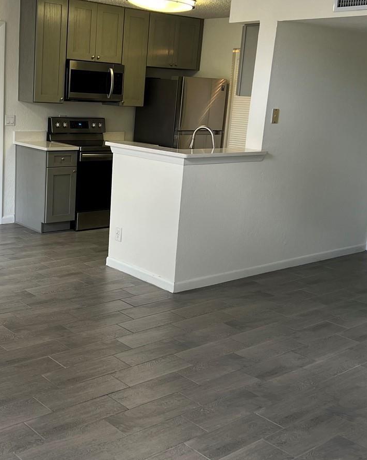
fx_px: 625
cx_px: 107
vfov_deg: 40.3
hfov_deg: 32.3
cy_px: 228
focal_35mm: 46
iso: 125
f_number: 1.5
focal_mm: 5.7
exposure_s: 1/120
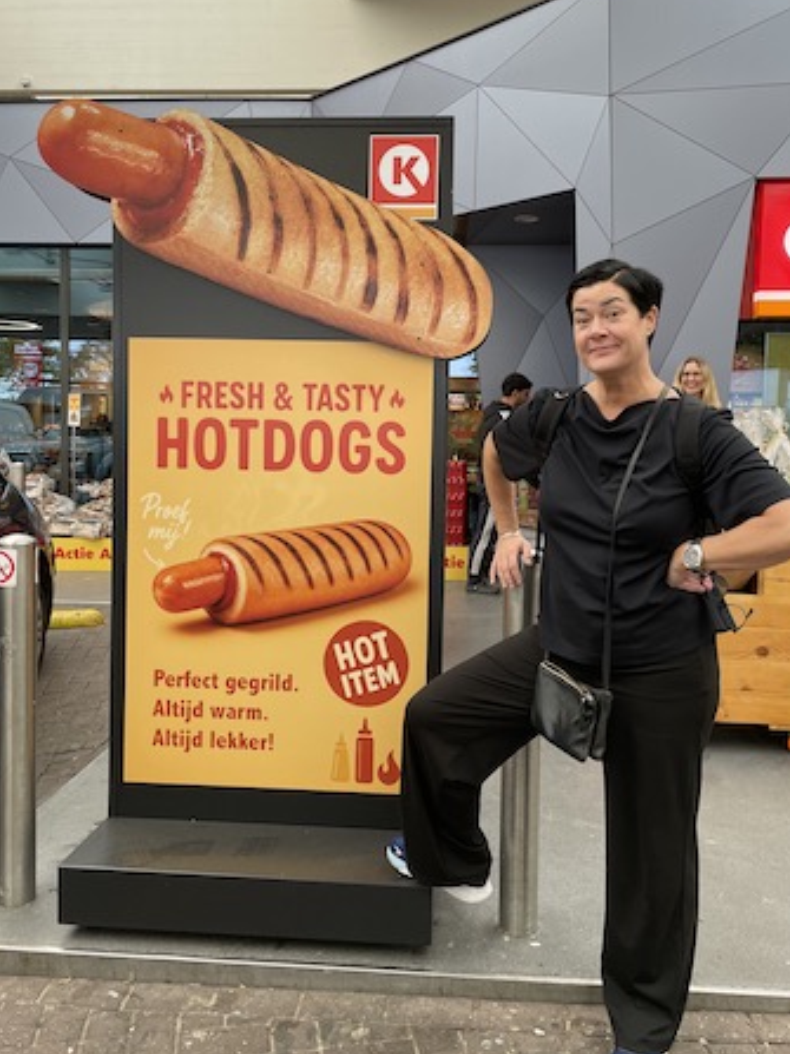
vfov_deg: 58.3
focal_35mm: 31
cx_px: 391
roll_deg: -0.3
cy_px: 482
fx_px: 944
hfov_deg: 45.4
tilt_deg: -2.0
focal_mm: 4.2
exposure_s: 1/121
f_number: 1.6
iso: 64
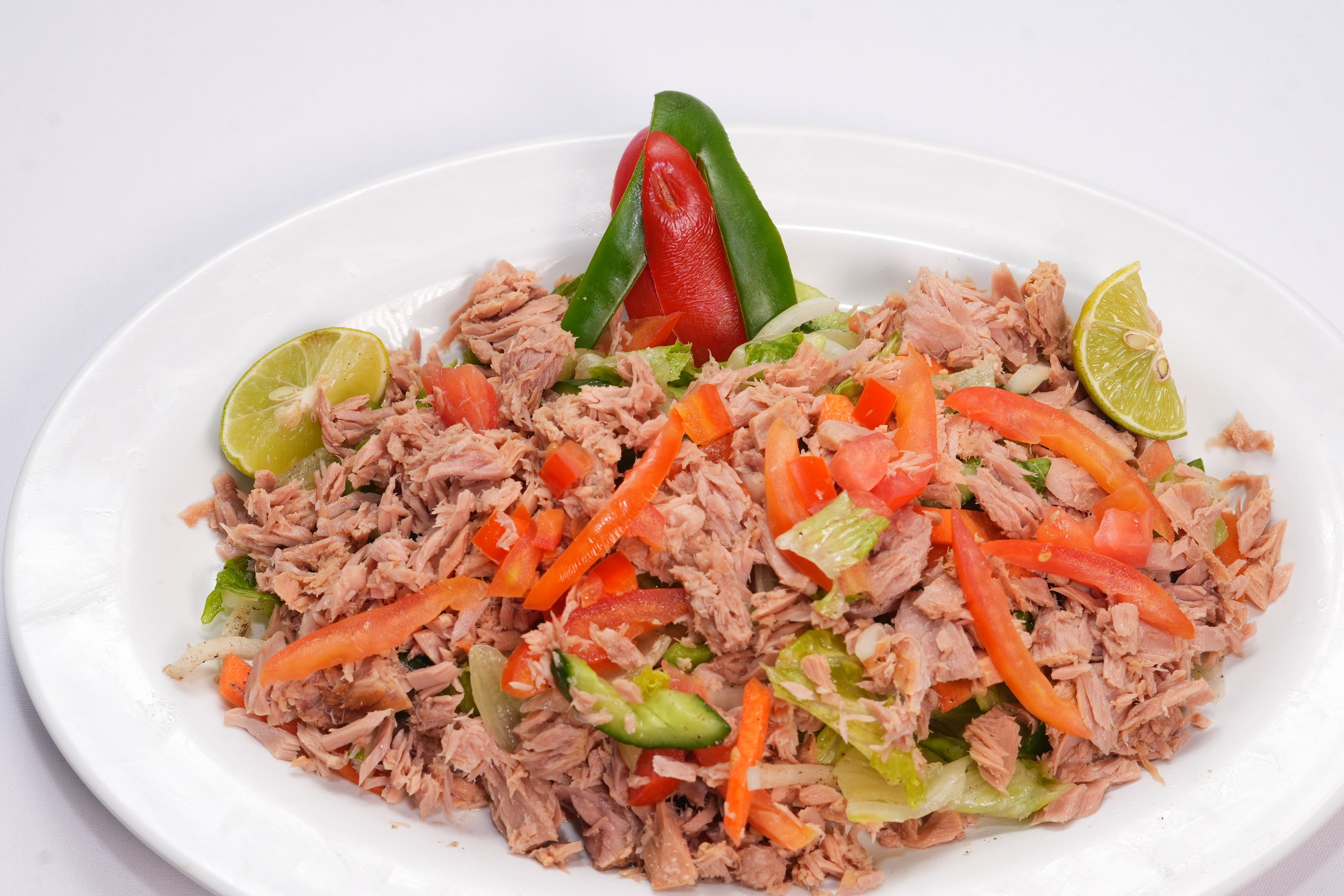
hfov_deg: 31.4
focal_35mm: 64
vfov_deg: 21.2
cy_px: 552
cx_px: 738
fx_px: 2389
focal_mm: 50
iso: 320
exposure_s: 1/100
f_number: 8
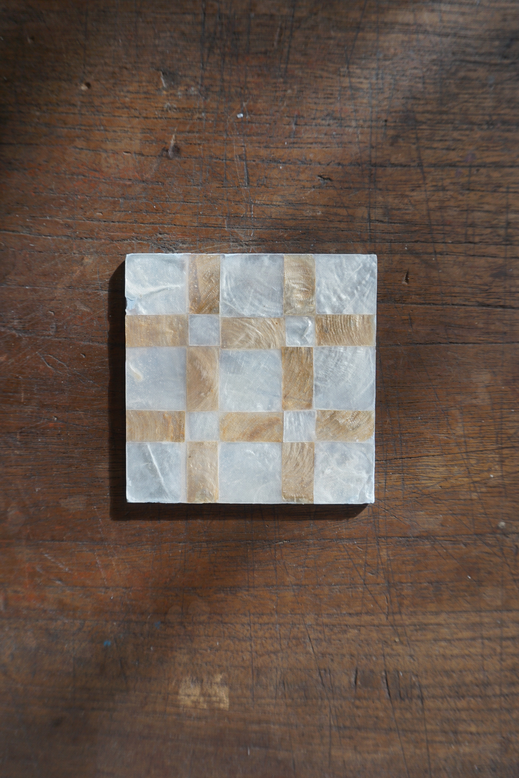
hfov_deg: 53.1
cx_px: 260
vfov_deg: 73.7
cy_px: 389
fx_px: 519
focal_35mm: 24
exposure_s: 1/80
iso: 100
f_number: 5.6
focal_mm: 16
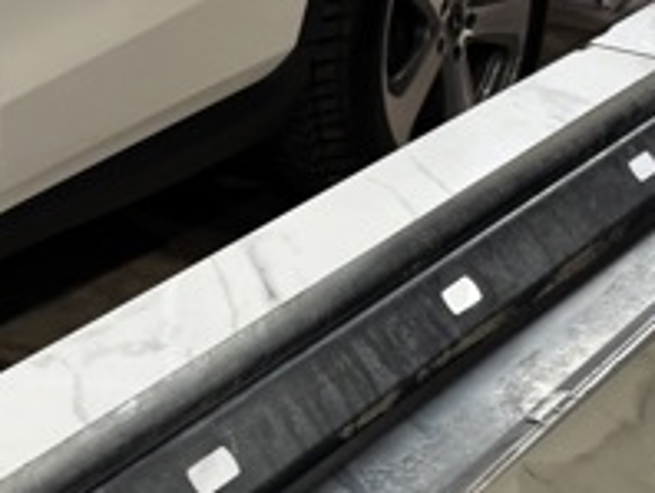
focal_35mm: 84
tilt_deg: -33.1
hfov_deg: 23.3
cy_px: 506
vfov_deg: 17.2
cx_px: 334
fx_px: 1591
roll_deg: -0.1
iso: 200
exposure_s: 1/50
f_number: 1.6
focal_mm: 5.96
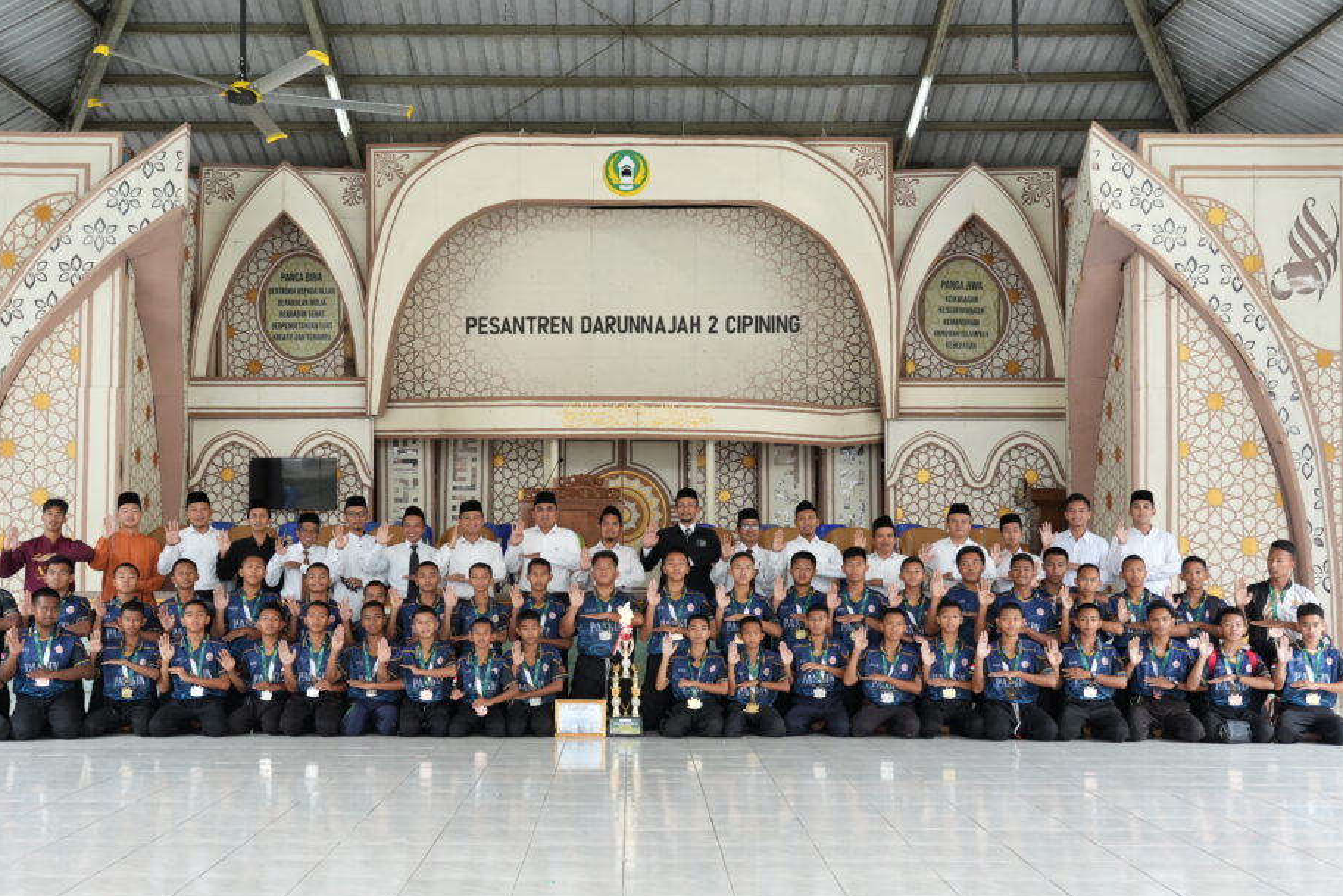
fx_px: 1716
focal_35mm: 46
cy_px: 489
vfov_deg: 29.2
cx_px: 633
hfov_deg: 42.7
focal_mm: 41
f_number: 4
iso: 1000
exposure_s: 1/200
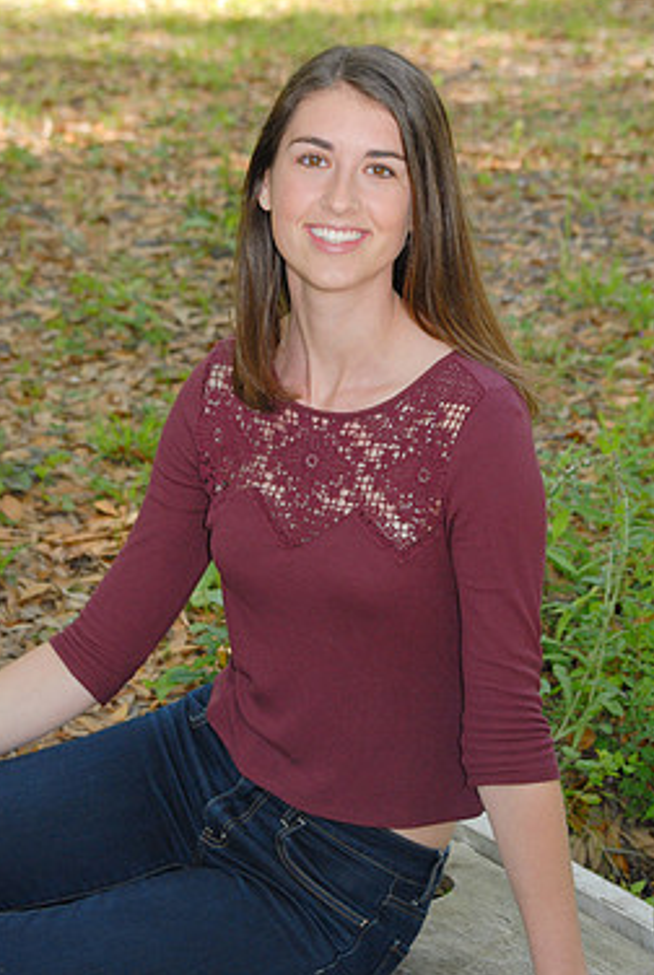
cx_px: 349
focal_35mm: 122
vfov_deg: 16.8
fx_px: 3312
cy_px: 467
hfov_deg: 11.3
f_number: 6.3
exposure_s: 1/160
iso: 250
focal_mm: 68
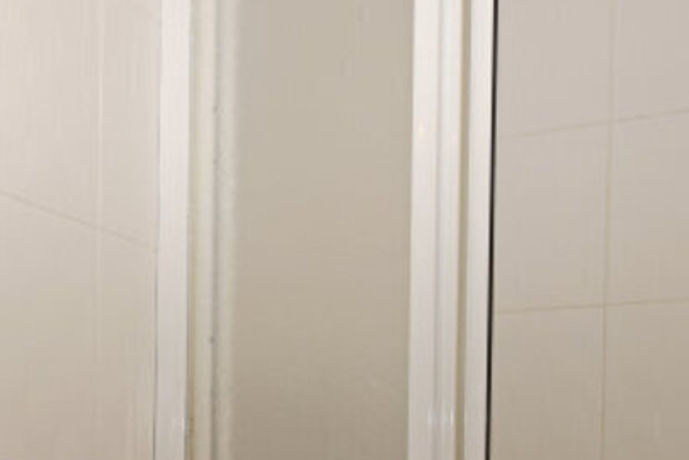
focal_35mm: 60
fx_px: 1148
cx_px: 122
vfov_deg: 21.5
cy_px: 503
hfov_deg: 32.3
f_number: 8
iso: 100
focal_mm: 12
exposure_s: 1/60
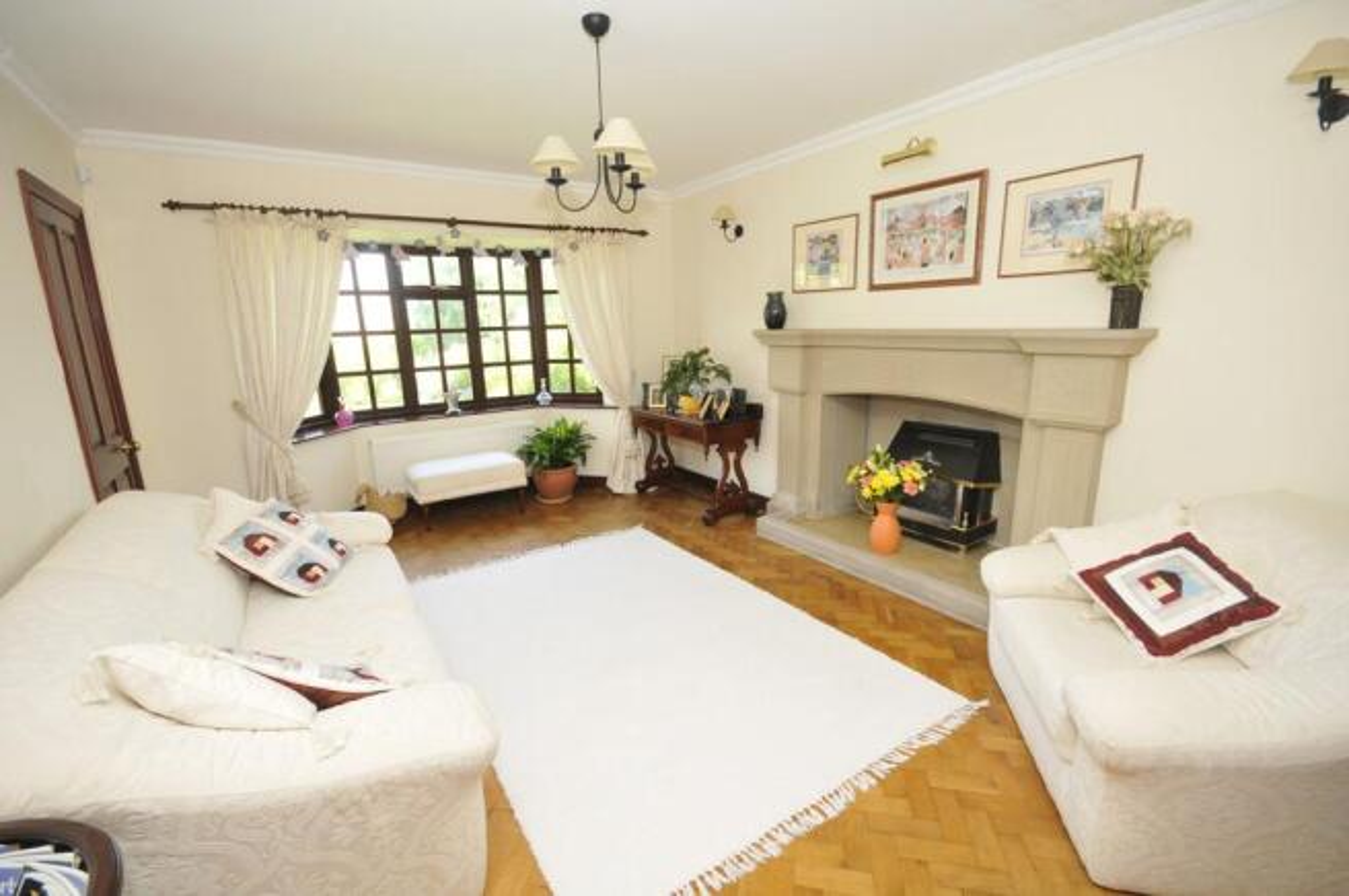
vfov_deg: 77.2
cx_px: 674
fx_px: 562
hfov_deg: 100.4
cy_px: 448
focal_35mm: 15
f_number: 7.1
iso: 800
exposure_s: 1/60
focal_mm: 10
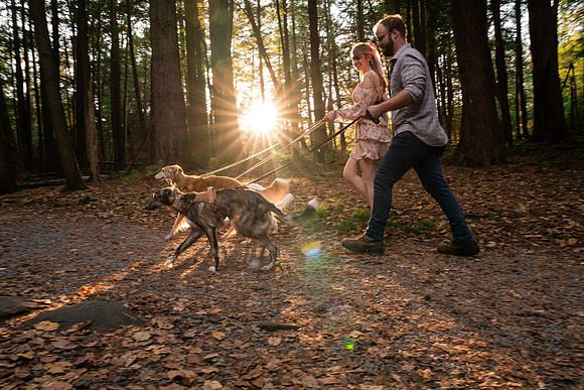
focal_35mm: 24
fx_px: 389
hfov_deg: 73.7
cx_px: 292
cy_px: 195
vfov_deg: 53.2
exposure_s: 1/60
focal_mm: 24
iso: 1600
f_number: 8
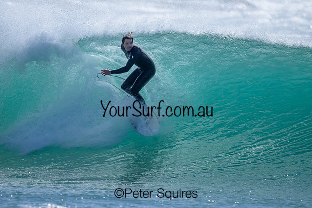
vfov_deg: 1.4
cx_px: 144
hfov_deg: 2.1
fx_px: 8332
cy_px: 97
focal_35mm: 961
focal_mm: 800
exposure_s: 1/2000
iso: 1800
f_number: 6.3
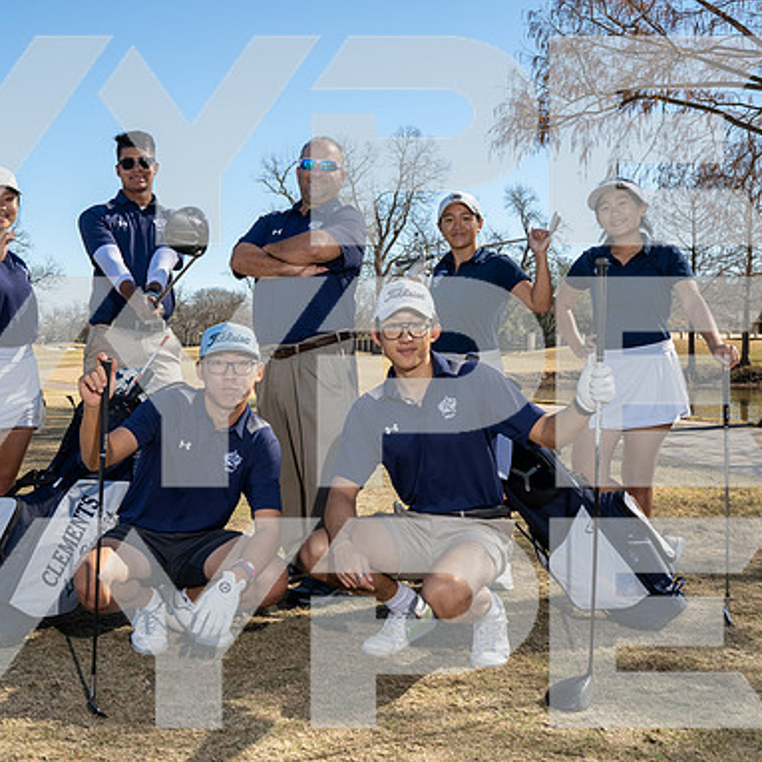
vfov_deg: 37.6
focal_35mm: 45
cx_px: 279
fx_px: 1121
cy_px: 383
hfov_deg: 37.3
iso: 200
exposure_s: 1/250
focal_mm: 35
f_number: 9
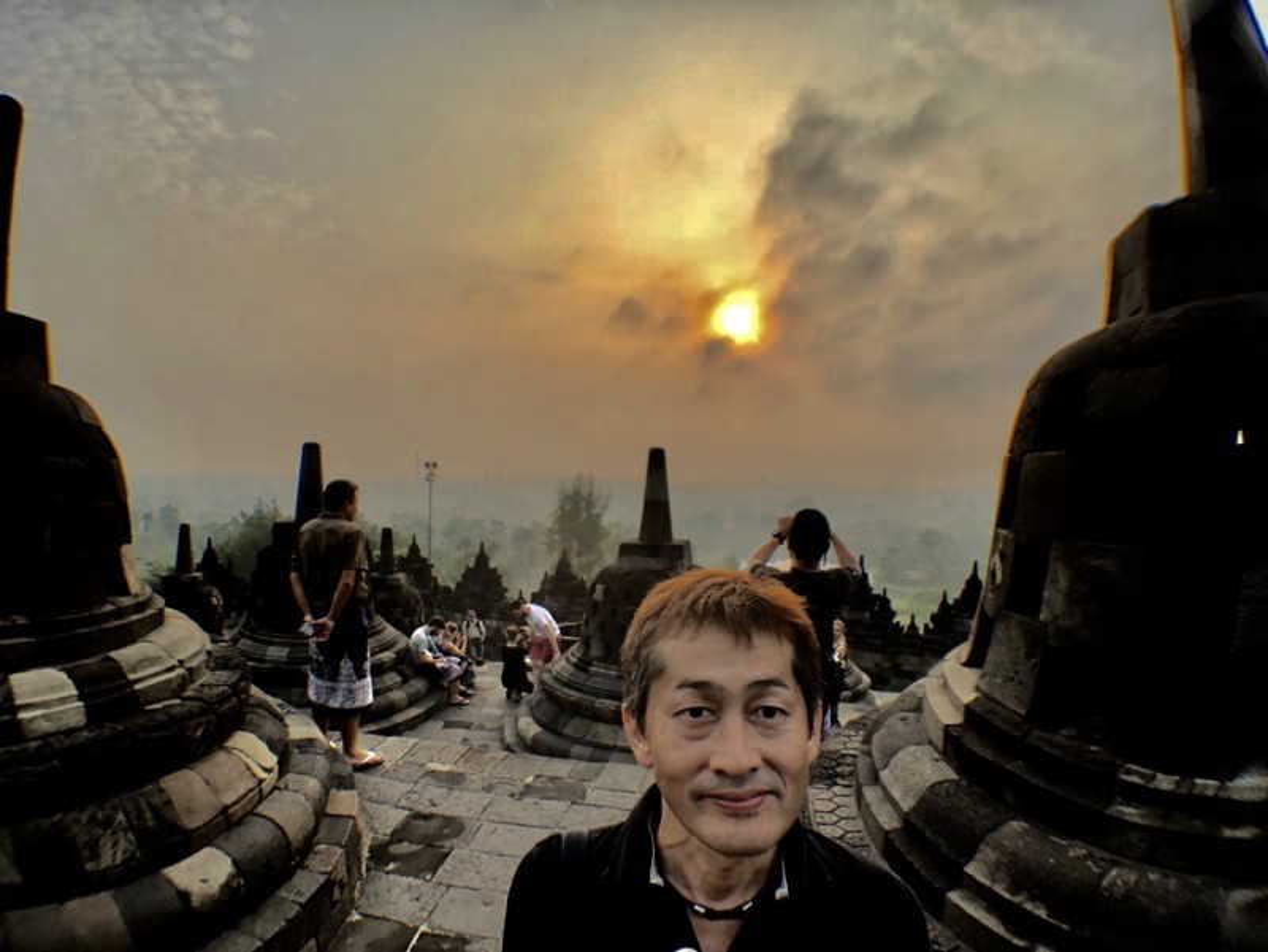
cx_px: 634
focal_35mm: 32
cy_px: 476
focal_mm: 2.87
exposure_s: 1/166
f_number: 2.2
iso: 20
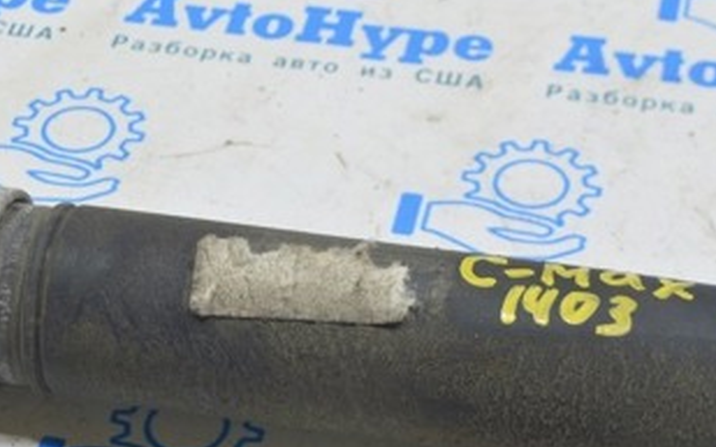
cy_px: 258
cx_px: 290
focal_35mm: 120
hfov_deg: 17.4
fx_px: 2341
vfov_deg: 10.9
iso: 400
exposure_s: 1/20
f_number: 5.6
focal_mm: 38
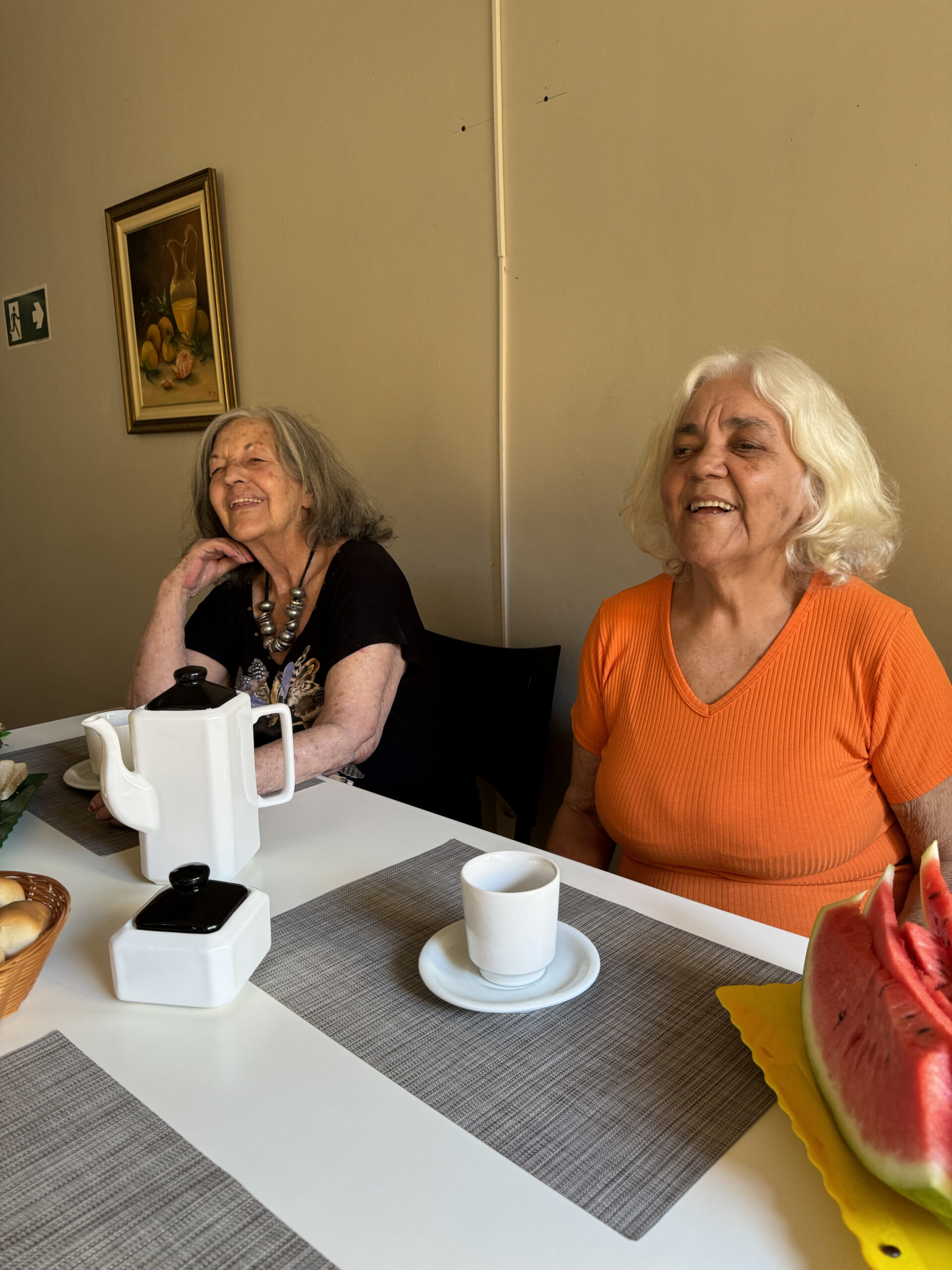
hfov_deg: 56.8
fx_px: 880
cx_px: 476
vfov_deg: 71.6
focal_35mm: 24
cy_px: 635
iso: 200
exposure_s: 1/121
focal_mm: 6.76
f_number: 1.78
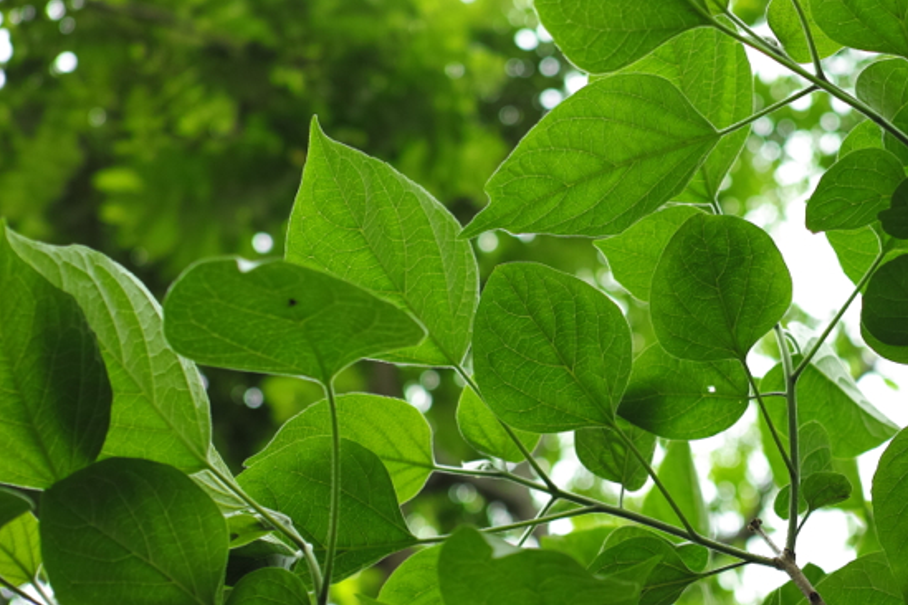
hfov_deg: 24.6
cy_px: 216
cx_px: 637
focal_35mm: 82
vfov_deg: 16.6
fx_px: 2068
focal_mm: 30
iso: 100
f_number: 2.8
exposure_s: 1/400
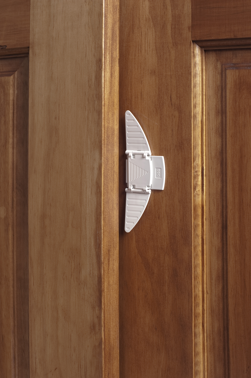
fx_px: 524
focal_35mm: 50
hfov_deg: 27.0
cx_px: 126
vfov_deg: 39.6
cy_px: 189
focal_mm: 50
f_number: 11
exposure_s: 1/180
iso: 200
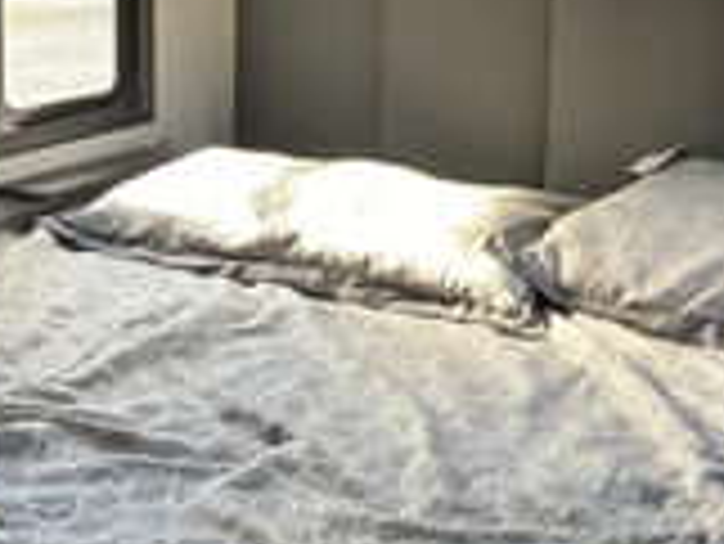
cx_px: 328
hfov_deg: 27.0
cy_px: 63
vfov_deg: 20.1
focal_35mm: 72
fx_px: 1507
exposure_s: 1/42
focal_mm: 3
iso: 320
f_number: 1.8
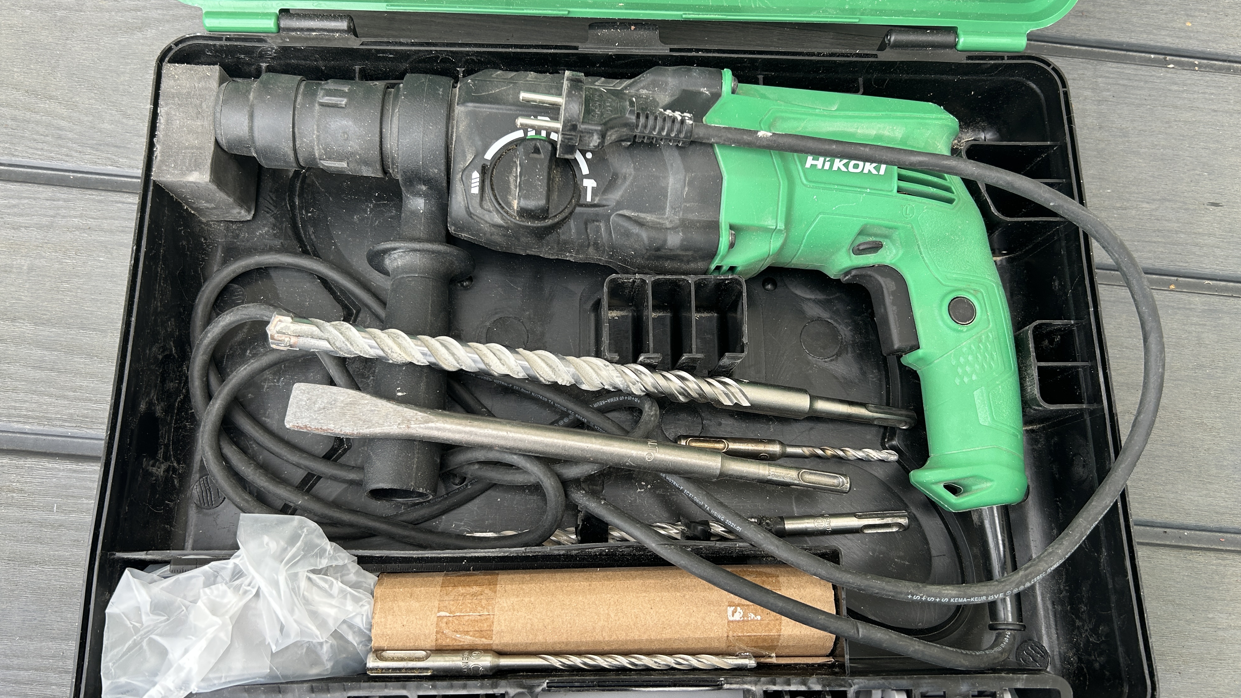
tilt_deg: -74.0
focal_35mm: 29
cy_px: 321
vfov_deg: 40.2
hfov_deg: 66.1
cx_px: 617
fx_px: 954
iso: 40
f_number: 1.5
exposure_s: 1/254
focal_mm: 5.7
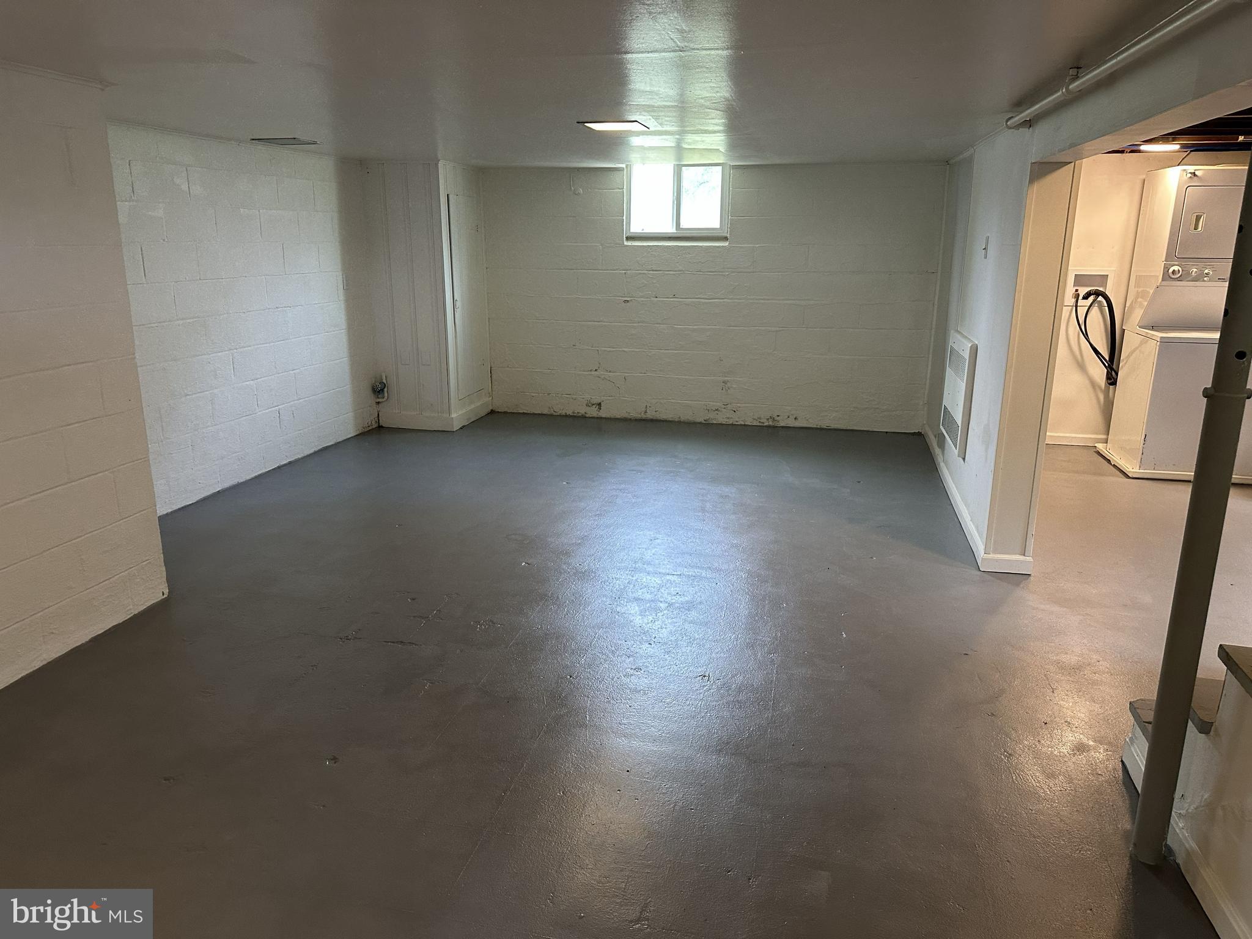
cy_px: 470
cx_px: 626
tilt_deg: -13.8
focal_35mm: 24
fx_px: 868
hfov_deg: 71.6
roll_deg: -0.4
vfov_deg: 56.8
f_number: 1.78
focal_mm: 6.86
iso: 320
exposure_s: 1/60
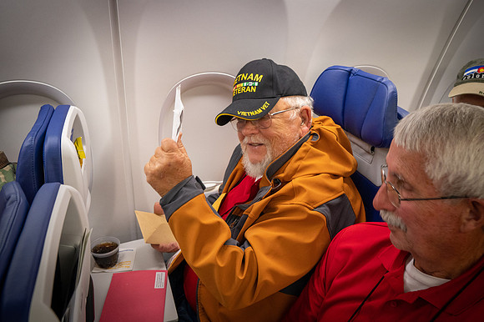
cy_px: 161
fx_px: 423
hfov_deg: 59.5
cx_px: 242
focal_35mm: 32
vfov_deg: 41.7
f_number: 6.3
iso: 5600
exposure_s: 1/60
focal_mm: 31.5
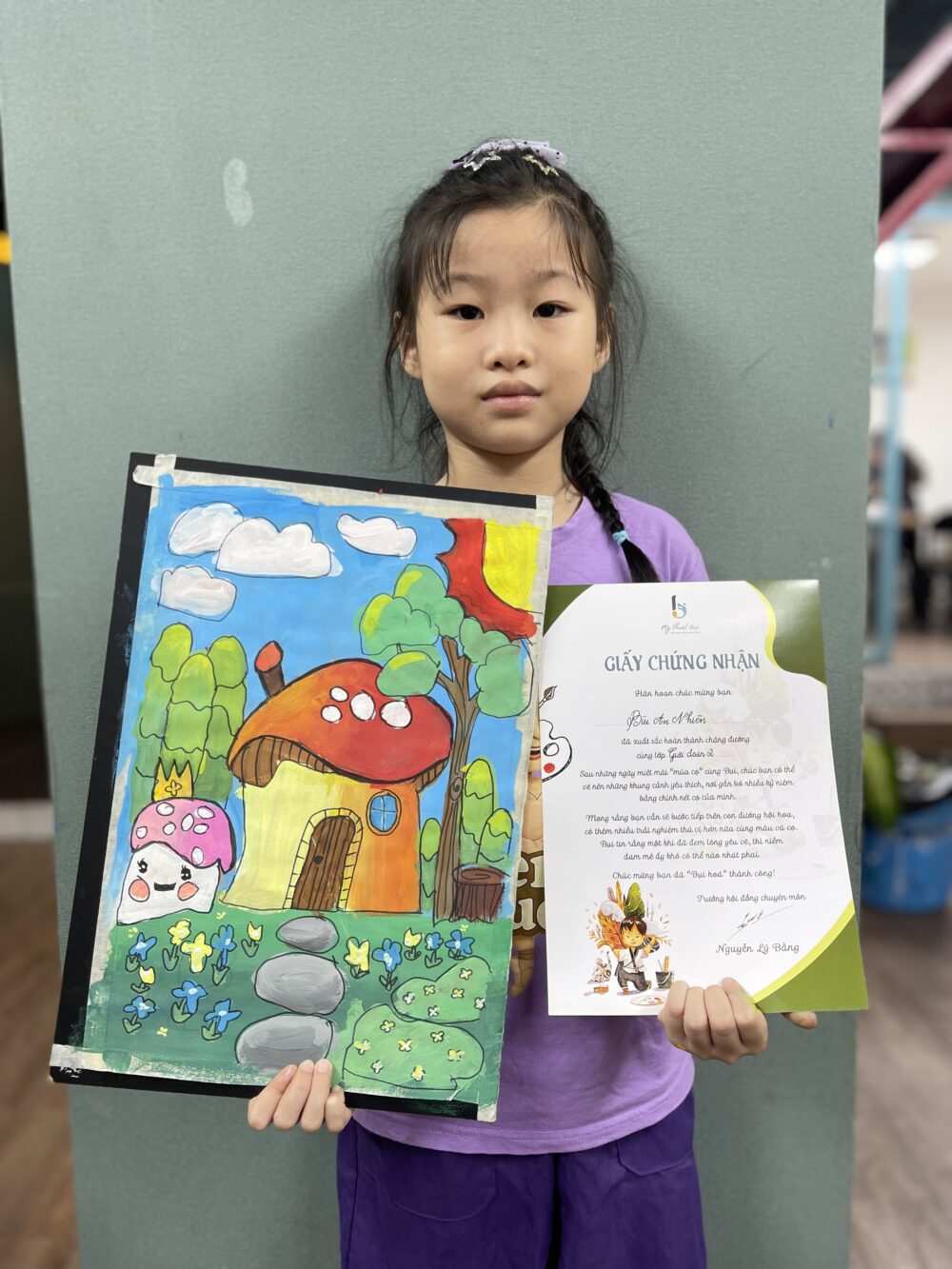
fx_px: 953
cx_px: 476
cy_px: 634
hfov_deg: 53.1
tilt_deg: -7.3
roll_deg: +1.3
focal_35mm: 26
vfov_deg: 67.3
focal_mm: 5.1
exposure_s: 1/100
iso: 50
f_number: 1.6
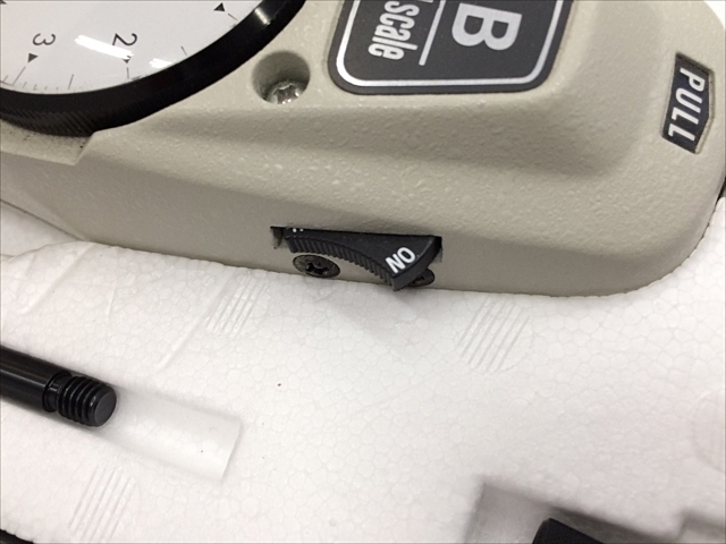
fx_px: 608
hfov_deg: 61.7
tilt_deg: -70.5
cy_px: 272
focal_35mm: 29
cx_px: 363
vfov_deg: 48.2
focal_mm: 4.15
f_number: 2.2
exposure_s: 1/30
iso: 50
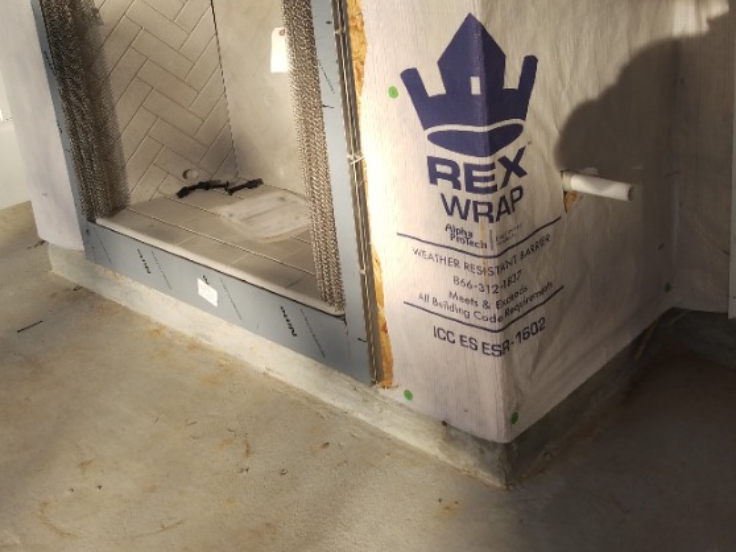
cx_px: 365
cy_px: 149
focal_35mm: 33
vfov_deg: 41.8
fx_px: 701
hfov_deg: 55.4
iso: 100
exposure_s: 1/396
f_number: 2
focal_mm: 3.54
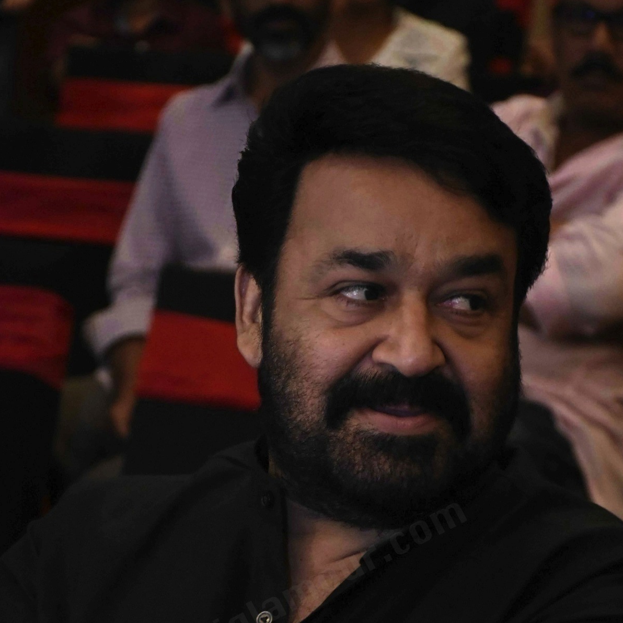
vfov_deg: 11.3
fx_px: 3136
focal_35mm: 154
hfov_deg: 11.3
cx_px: 312
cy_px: 407
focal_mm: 80
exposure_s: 1/100
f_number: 5.3
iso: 8000
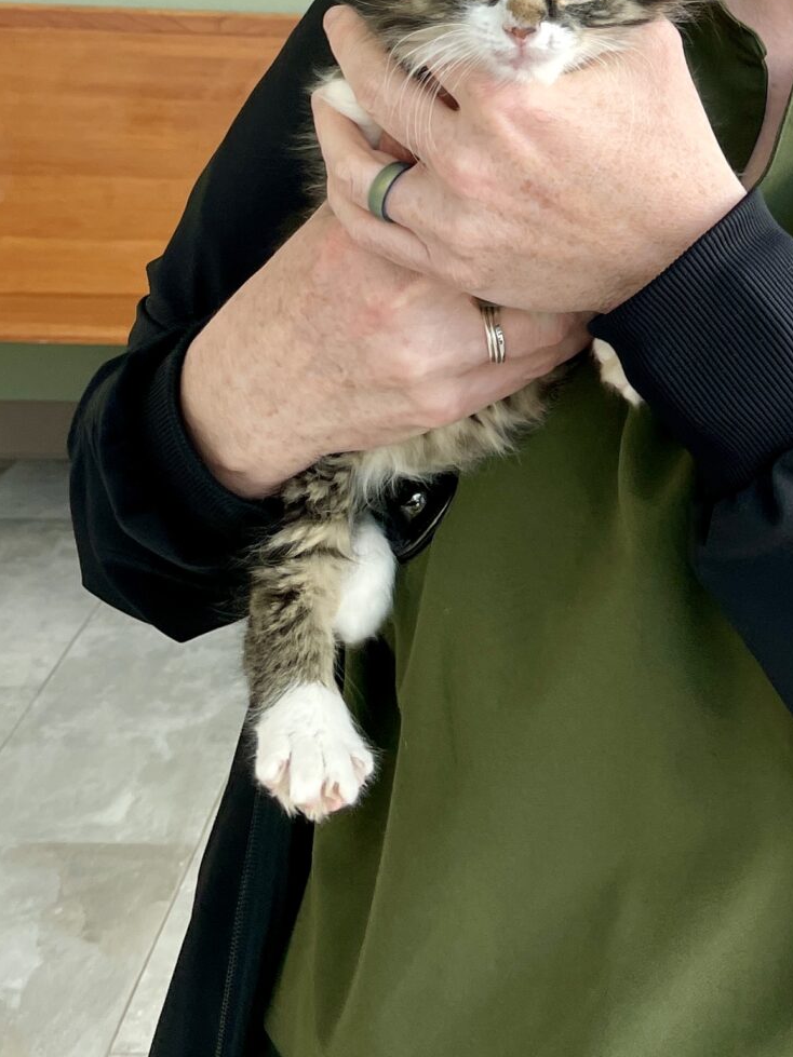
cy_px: -100
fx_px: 2077
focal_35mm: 68
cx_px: 911
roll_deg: -1.1
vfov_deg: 26.4
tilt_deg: -5.1
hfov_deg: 20.4
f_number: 1.6
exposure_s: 1/152
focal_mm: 4.2
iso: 32
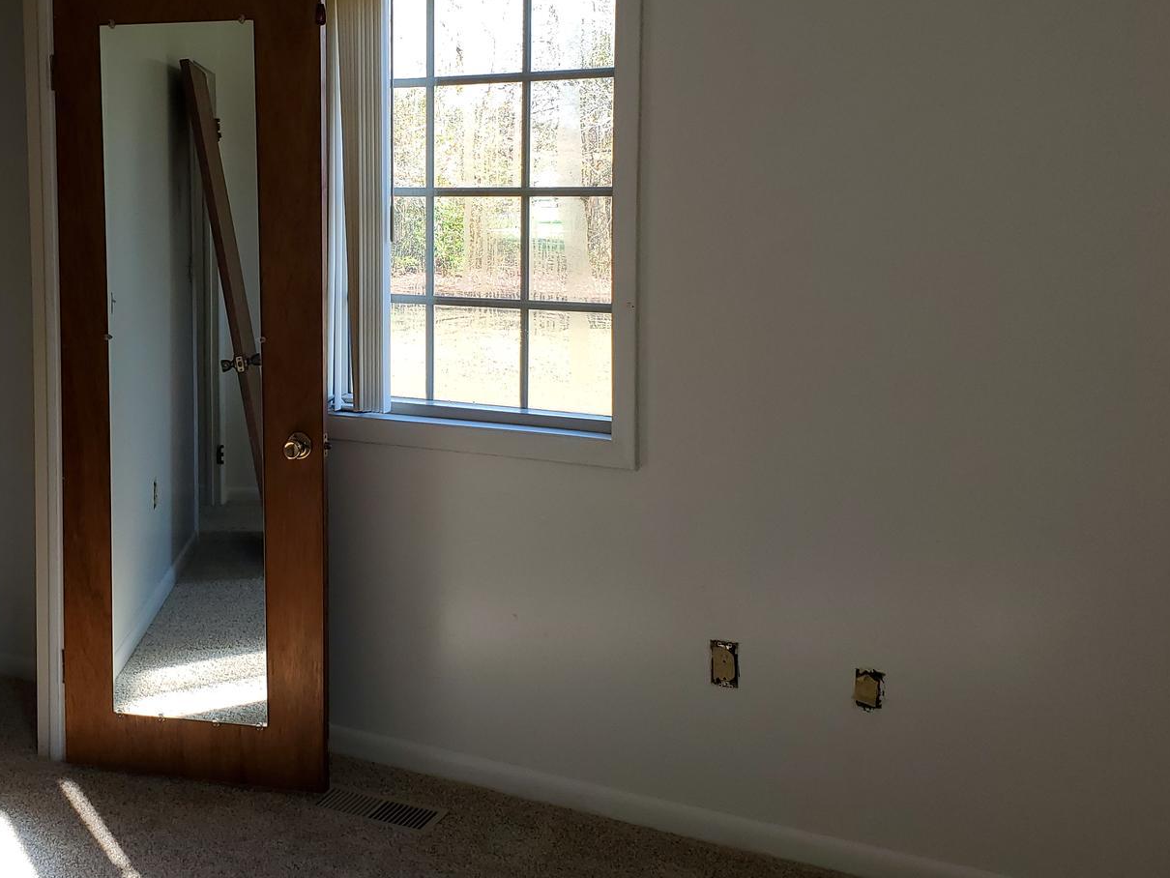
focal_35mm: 44
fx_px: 1487
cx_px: 364
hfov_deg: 42.2
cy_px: 298
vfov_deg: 32.6
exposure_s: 1/122
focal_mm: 4.3
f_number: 2.4
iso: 50
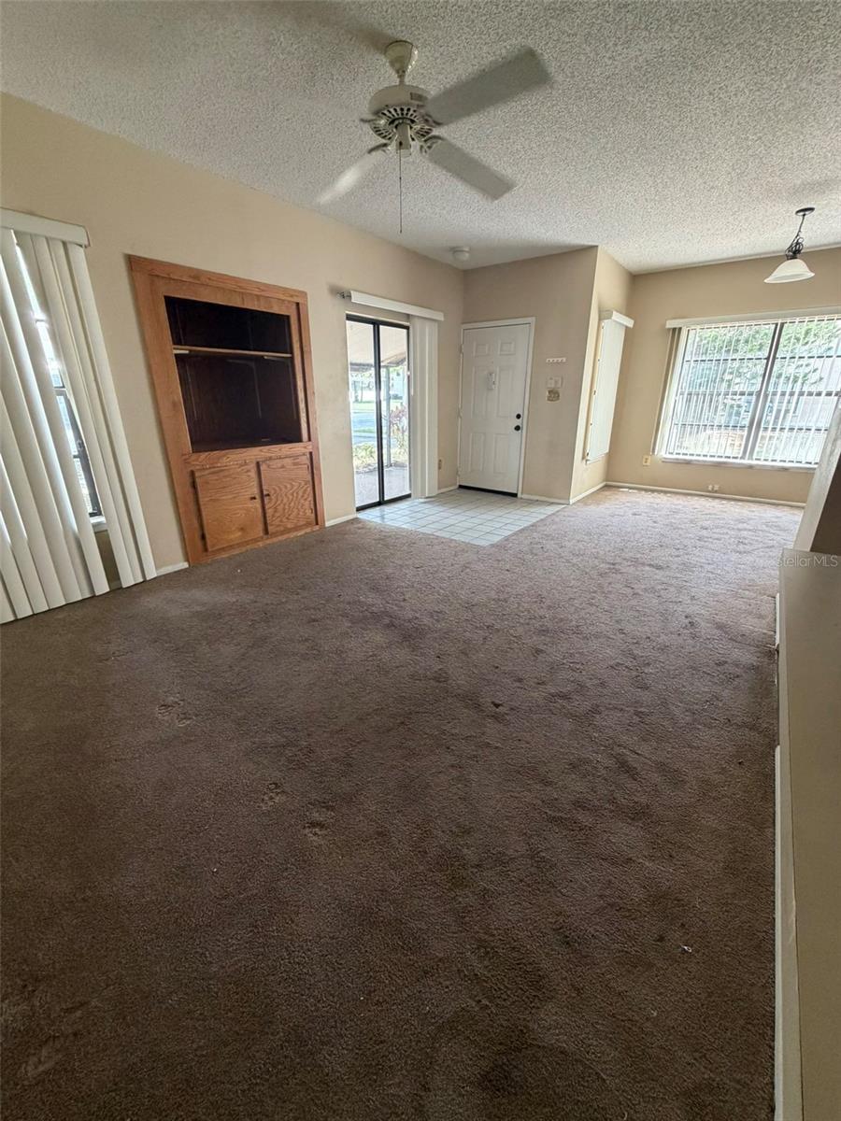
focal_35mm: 14
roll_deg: -0.9
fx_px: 454
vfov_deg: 102.1
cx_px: 420
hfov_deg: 85.7
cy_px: 560
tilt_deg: -19.2
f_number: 2.2
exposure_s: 1/83
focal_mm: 2.22
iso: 320
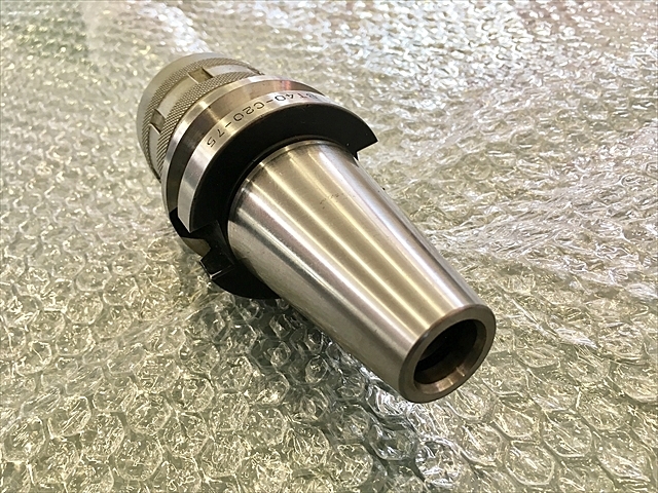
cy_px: 246
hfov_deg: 61.7
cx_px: 329
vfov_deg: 48.2
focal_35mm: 29
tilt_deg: -43.2
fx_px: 551
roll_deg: +8.6
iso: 25
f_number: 2.2
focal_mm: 4.15
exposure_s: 1/40
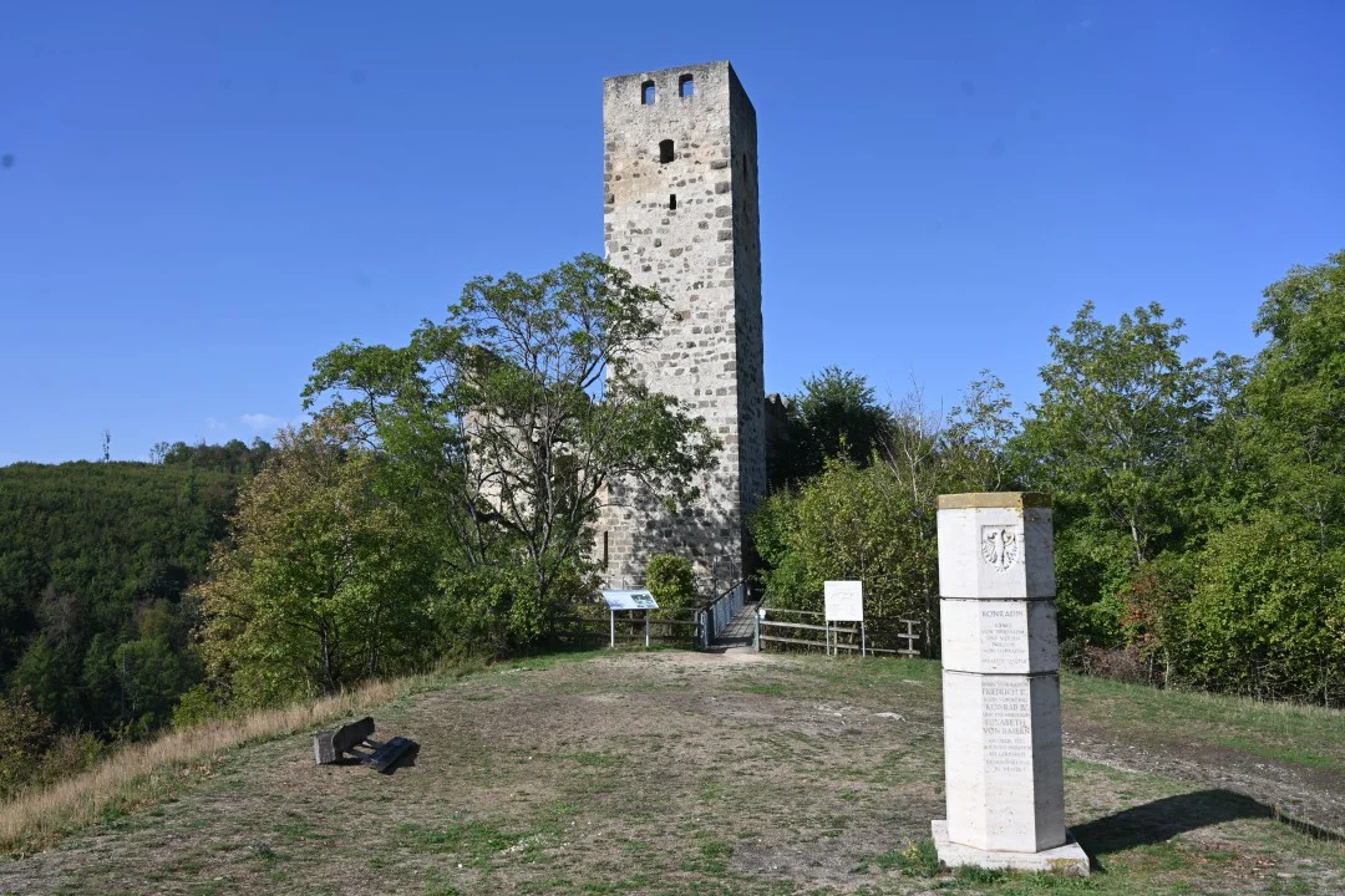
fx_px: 1121
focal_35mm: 30
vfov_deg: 43.6
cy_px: 448
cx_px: 672
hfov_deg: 61.9
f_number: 7.1
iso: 100
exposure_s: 1/400
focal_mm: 30
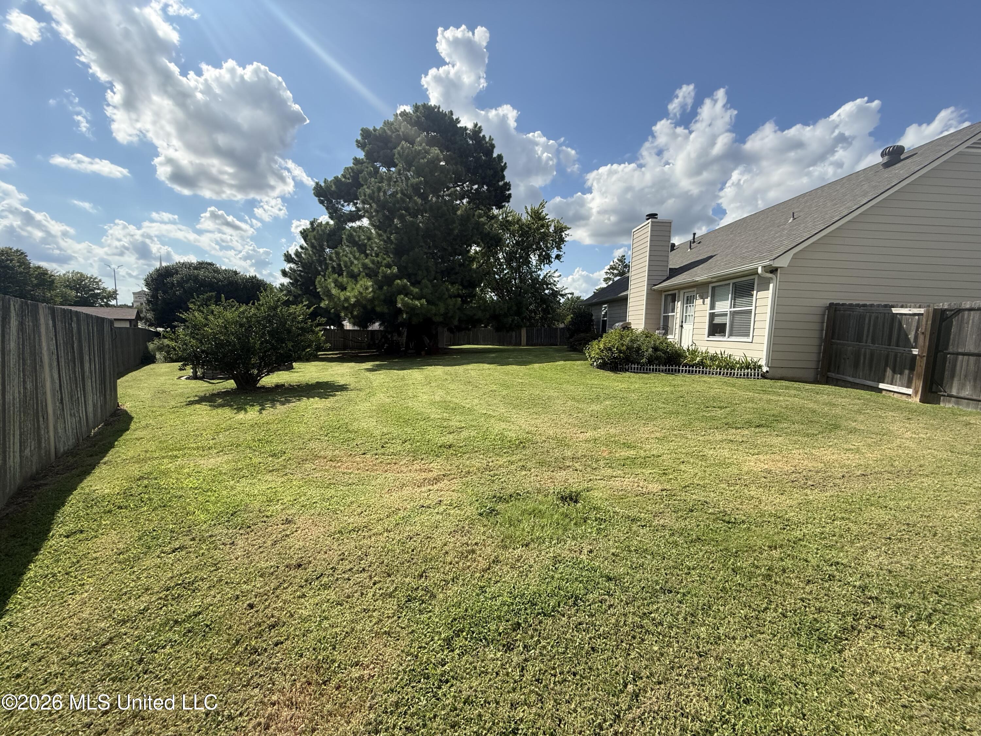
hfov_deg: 102.1
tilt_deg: -5.3
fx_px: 397
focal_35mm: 14
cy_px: 368
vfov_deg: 85.7
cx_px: 490
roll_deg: -1.6
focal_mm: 2.22
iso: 50
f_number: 2.2
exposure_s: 1/1795
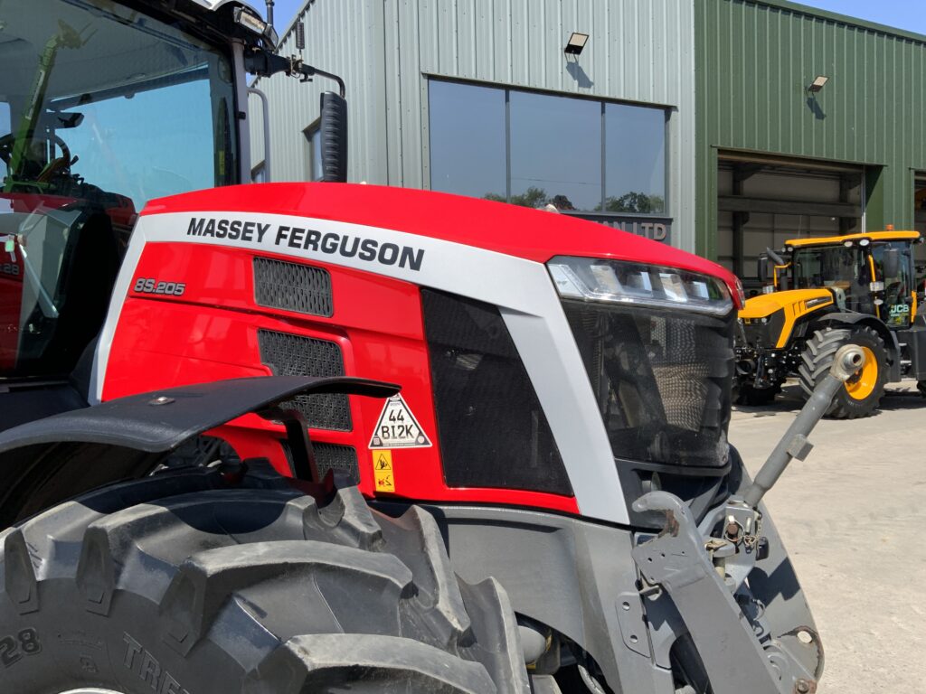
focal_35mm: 29
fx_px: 776
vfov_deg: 48.2
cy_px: 347
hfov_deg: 61.7
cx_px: 463
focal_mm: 3
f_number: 1.8
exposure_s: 1/1076
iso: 16
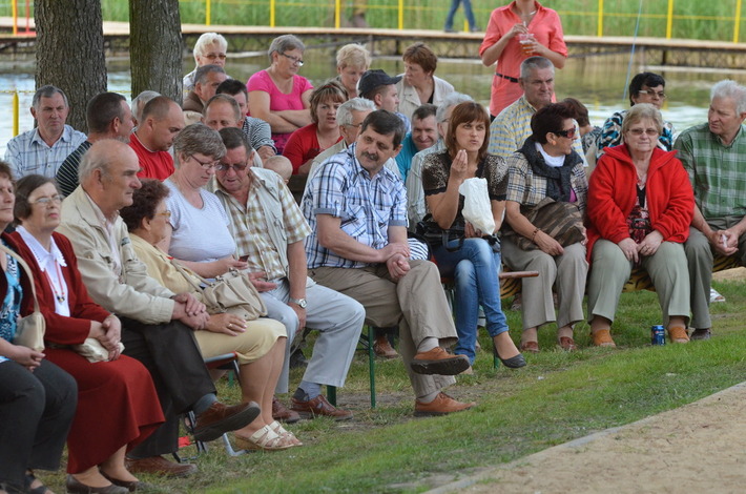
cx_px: 373
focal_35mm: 240
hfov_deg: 8.6
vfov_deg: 5.7
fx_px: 4962
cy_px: 247
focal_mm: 160
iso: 1600
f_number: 6.3
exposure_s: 1/1250
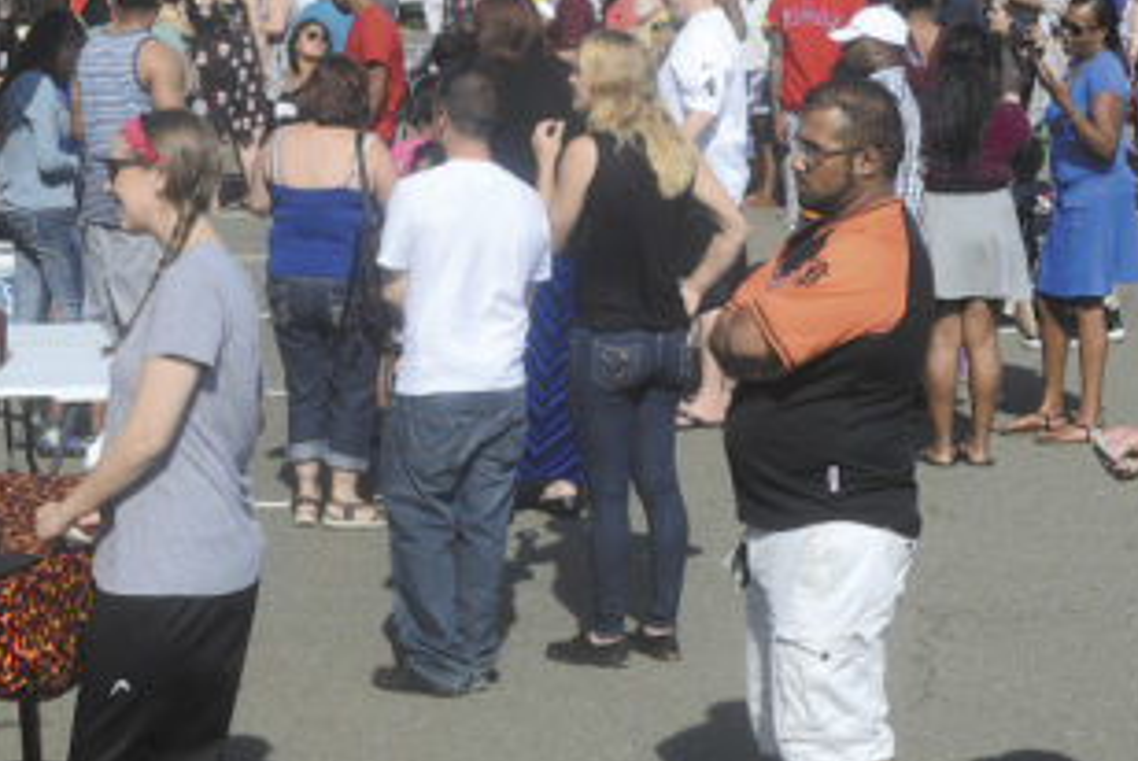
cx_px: 554
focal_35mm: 113
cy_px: 113
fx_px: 3575
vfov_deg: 12.1
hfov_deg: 18.1
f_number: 14
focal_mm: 50
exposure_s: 1/800
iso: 800
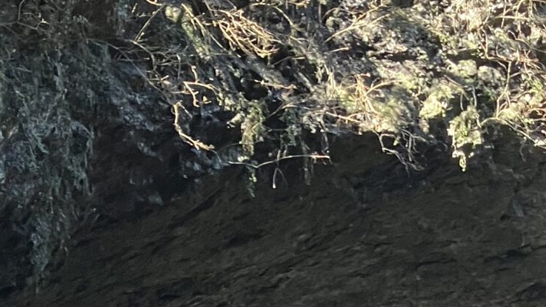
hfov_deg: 20.1
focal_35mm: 106
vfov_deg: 10.5
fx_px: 1534
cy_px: 617
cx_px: 359
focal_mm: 3.99
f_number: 1.8
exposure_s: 1/70
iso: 80
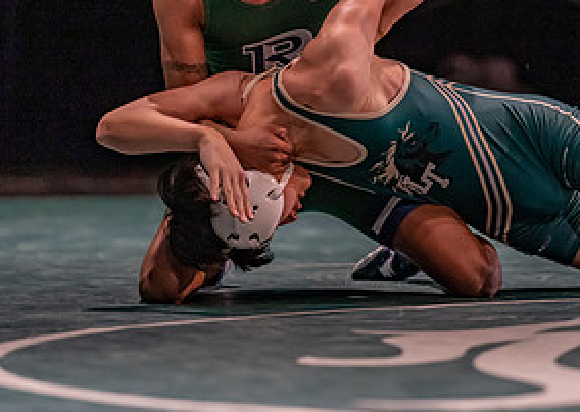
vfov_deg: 5.0
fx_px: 4770
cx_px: 414
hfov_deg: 7.0
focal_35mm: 290
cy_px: 144
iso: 2500
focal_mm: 135
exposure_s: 1/800
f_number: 1.8
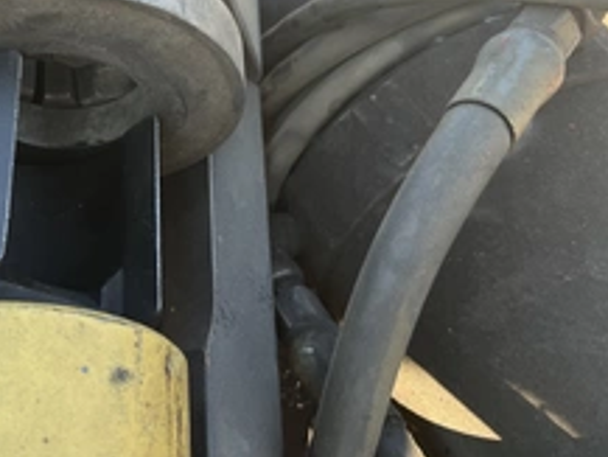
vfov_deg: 29.9
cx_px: 98
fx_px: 844
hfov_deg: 37.8
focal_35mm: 48
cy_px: 126
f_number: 1.6
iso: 40
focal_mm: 5.1
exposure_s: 1/160
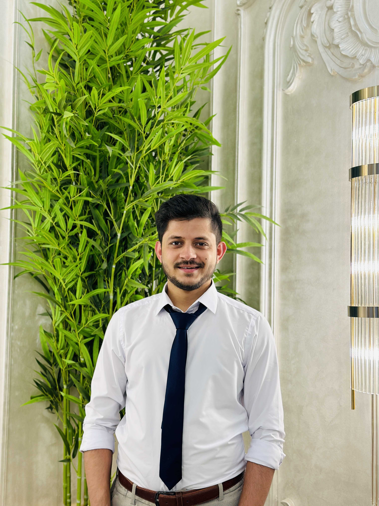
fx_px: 701
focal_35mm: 48
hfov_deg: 30.3
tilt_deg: +5.2
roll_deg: -1.1
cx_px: 190
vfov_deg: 39.7
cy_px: 253
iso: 100
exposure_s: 1/100
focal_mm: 6.86
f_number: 1.78
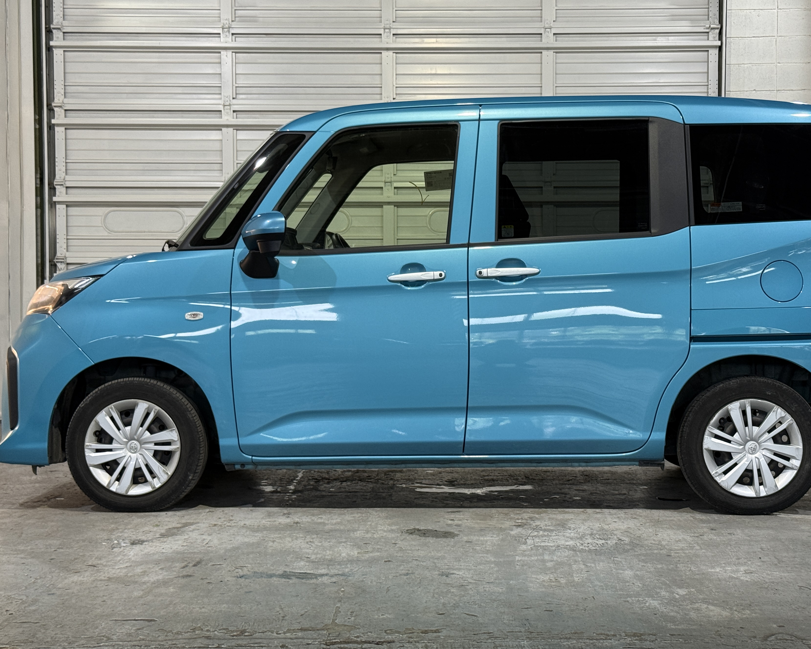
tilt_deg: -0.1
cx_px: 446
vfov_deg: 26.7
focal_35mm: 57
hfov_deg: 33.0
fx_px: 1368
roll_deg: +0.2
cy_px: 308
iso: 80
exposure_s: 1/60
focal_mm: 6.76
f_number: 1.78
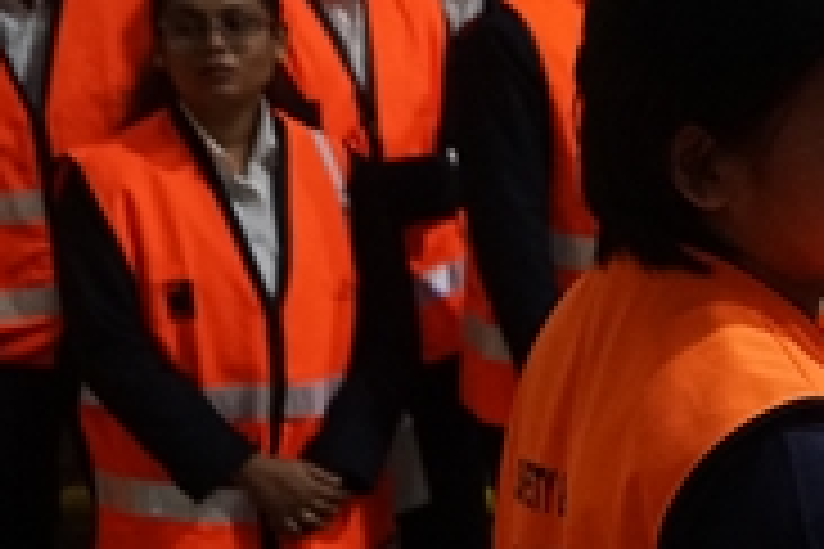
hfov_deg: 15.2
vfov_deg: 11.3
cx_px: 1364
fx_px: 2769
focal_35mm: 121
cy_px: 362
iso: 3200
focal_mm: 34
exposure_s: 1/160
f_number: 4
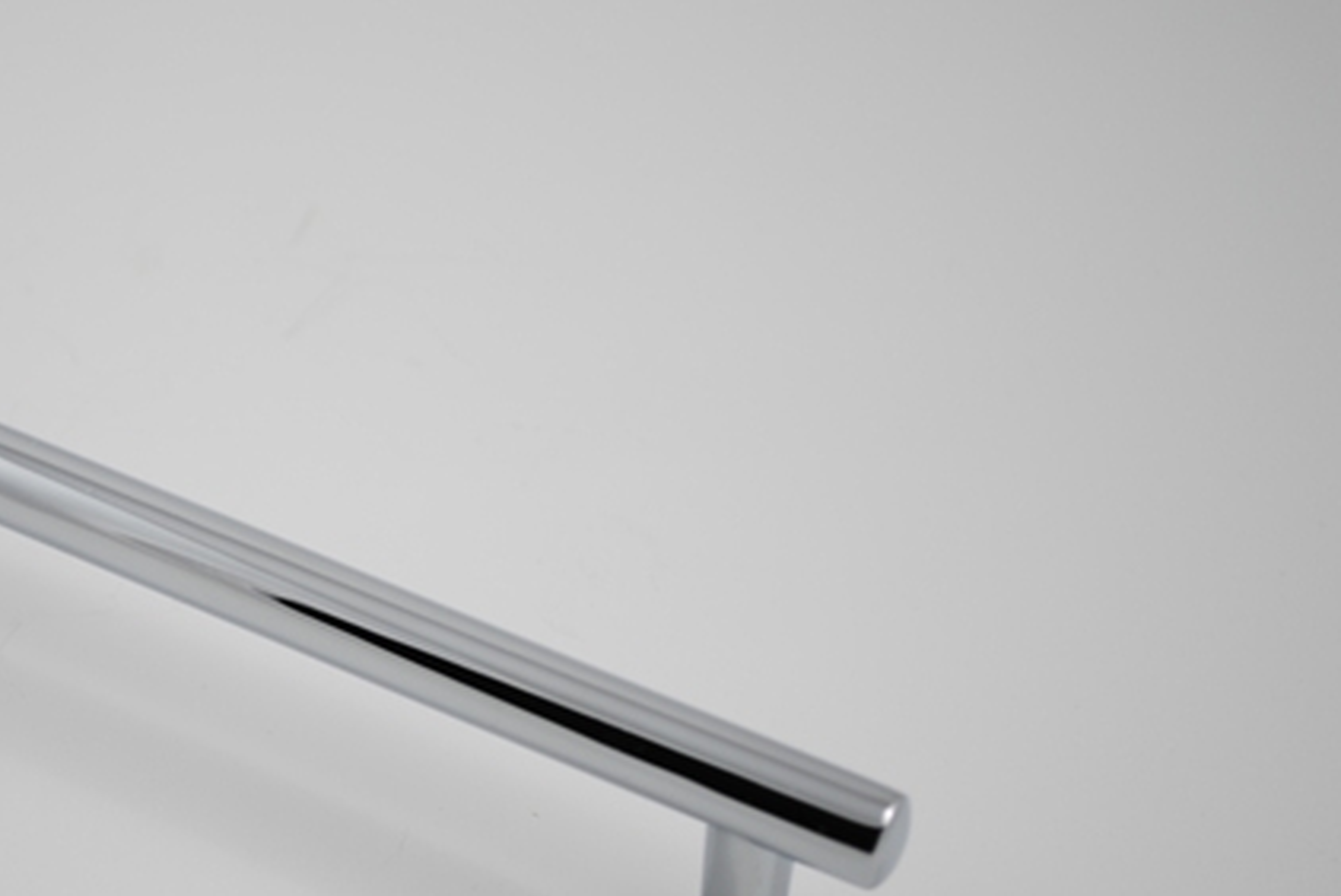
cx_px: 337
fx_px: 3727
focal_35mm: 100
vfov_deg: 13.7
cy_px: 651
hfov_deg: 20.2
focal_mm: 44
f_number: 5.3
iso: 100
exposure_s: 1/30
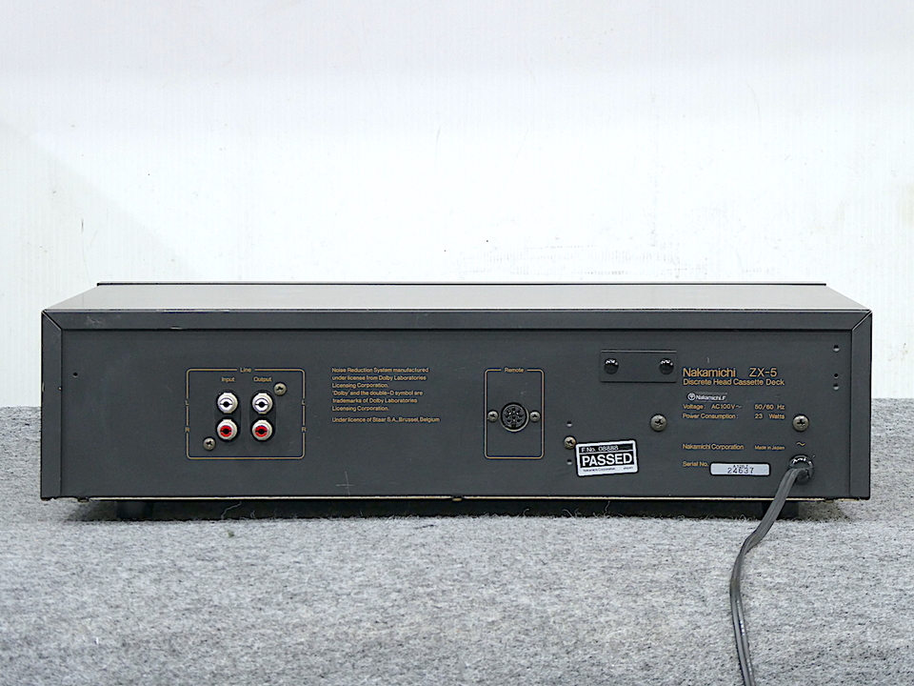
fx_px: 3036
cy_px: 343
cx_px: 457
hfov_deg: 17.1
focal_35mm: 115
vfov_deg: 12.9
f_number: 5.1
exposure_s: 1/8
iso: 200
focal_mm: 20.6
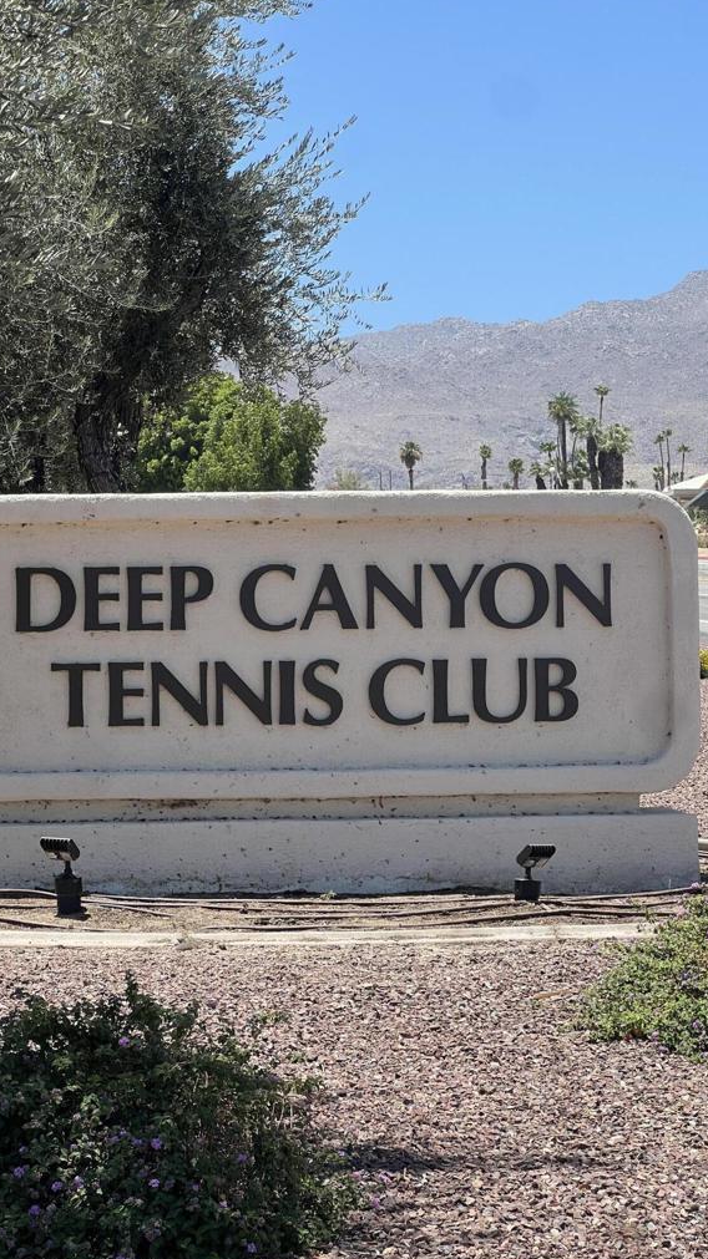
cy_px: 630
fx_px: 2839
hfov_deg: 14.2
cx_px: 319
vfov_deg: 25.0
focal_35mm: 85
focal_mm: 9
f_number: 2.8
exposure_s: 1/528
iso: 32
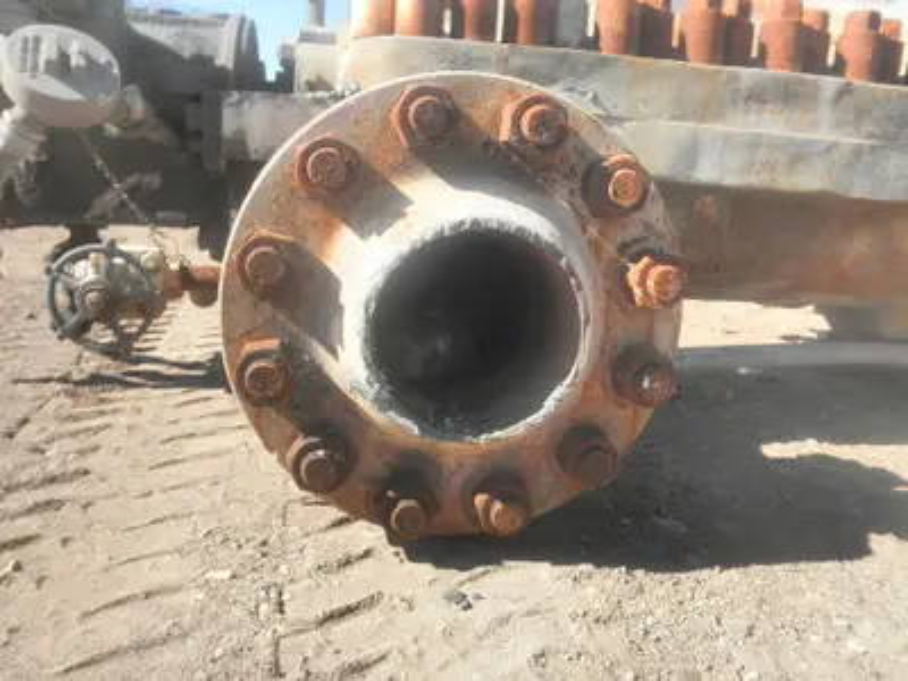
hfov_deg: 63.4
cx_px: 454
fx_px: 734
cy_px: 340
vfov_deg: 49.7
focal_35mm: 28
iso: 64
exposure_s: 1/50
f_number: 8.5
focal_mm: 5
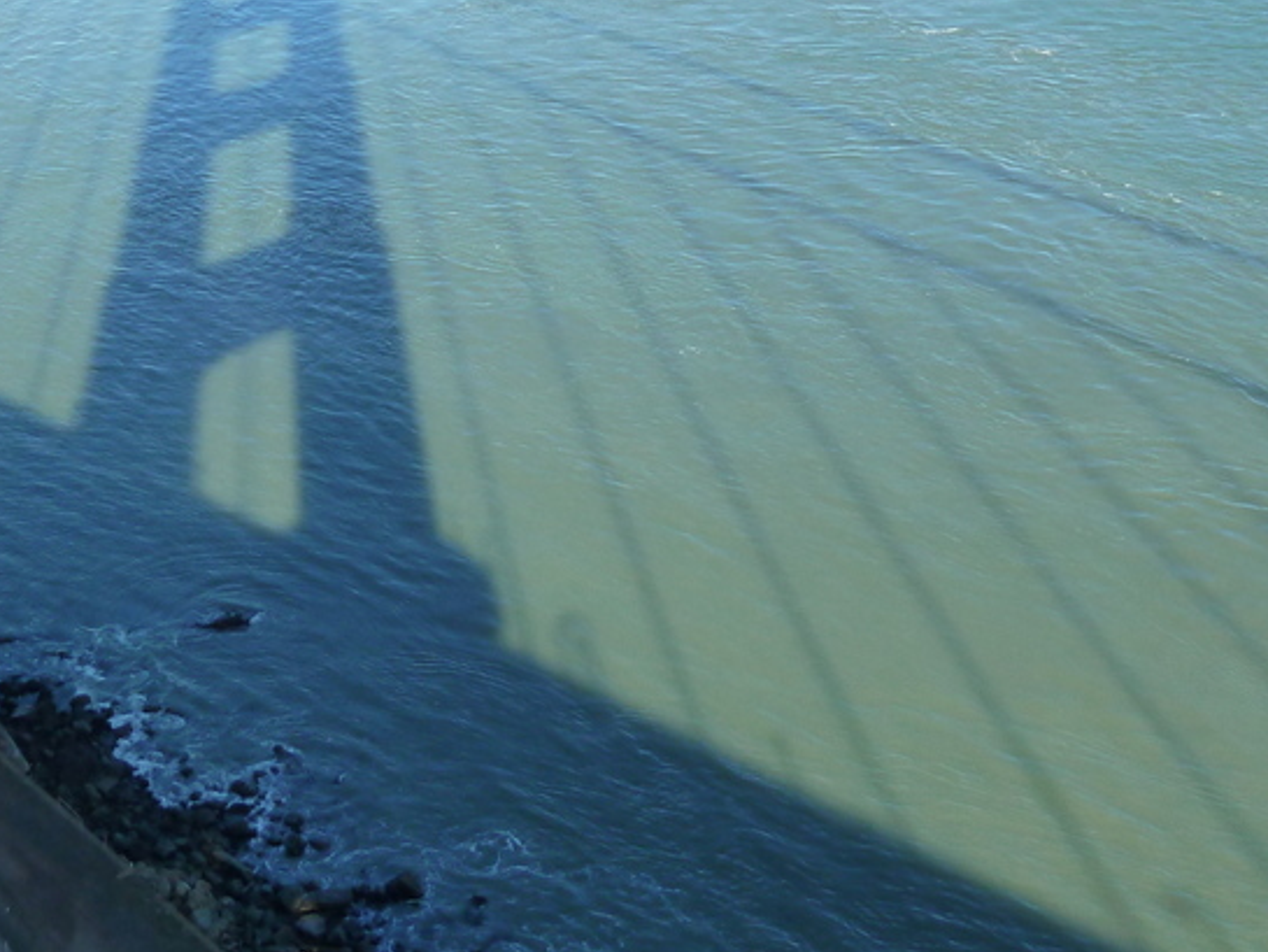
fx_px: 1722
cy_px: 228
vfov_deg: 30.3
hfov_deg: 39.2
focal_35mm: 47
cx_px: 302
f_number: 4
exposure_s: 1/320
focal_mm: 4.1
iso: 125
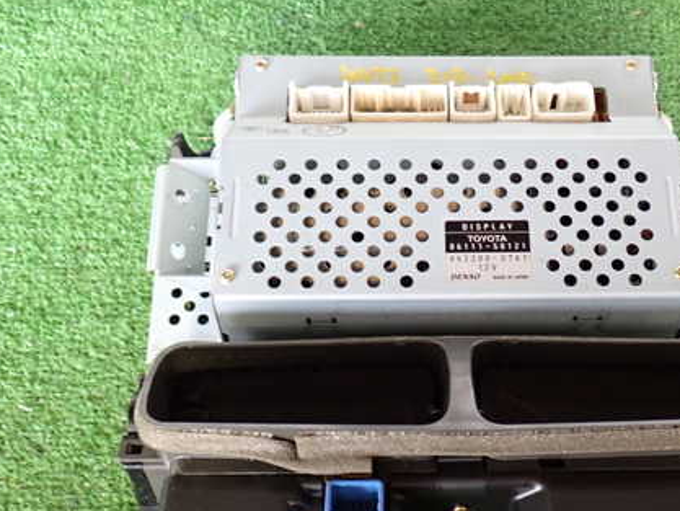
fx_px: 904
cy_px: 309
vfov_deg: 31.4
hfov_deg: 40.8
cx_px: 437
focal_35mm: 46
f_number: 2.4
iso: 500
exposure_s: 1/30
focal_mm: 5.79
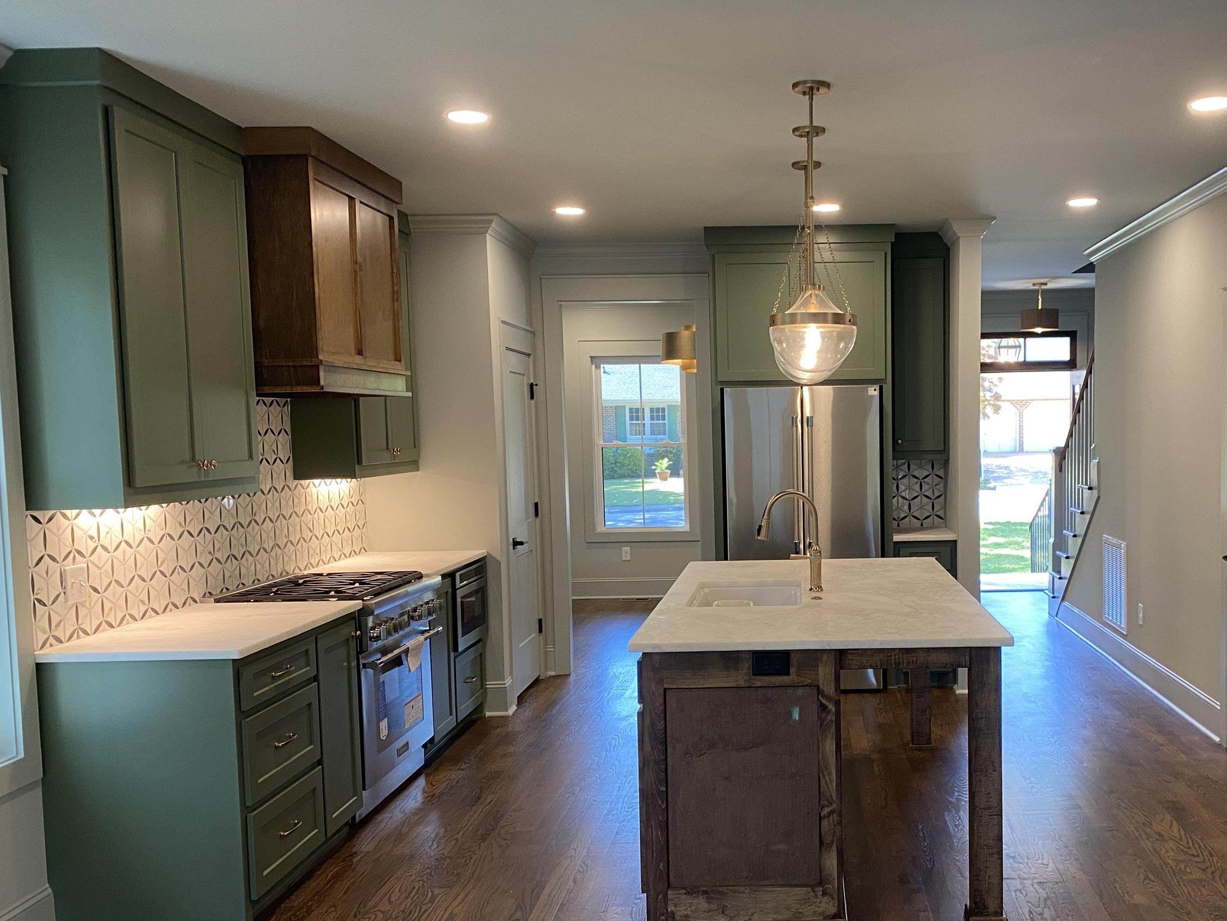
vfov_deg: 40.6
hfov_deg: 51.8
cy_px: 515
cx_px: 801
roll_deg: -0.1
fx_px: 1241
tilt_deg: -4.1
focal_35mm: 35
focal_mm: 4.25
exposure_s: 1/60
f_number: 1.8
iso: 125
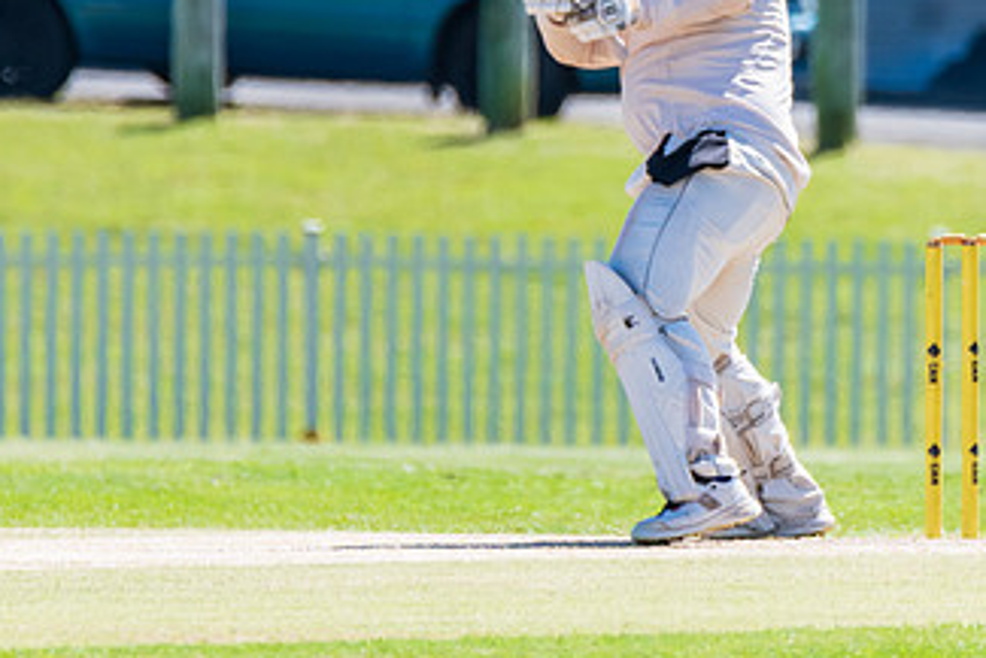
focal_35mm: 1339
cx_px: 655
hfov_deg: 1.5
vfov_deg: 1.0
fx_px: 36688
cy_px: 47
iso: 640
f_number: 6.3
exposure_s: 1/2000
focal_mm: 600
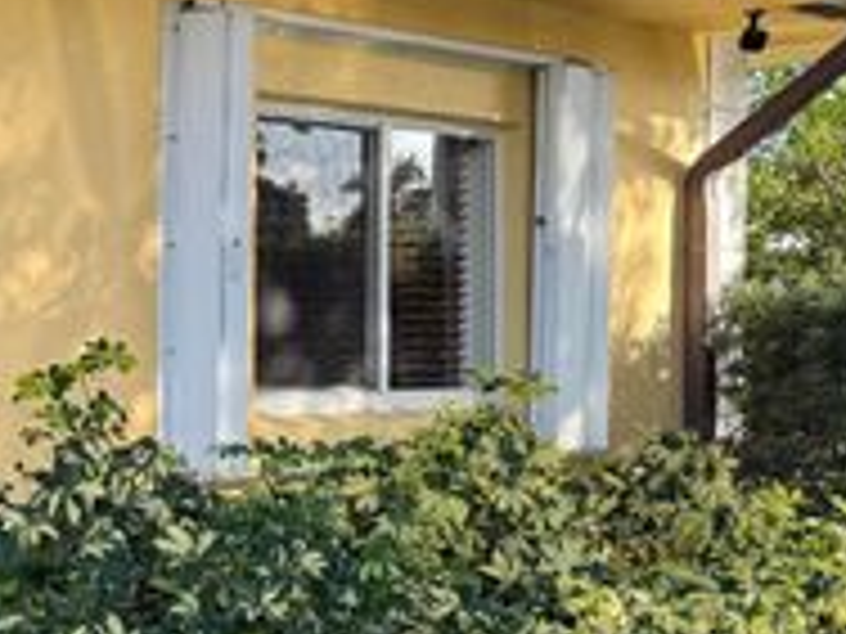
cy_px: 411
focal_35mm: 64
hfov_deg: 26.4
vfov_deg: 22.9
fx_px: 1564
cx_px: -212
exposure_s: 1/456
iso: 80
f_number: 1.78
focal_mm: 6.76
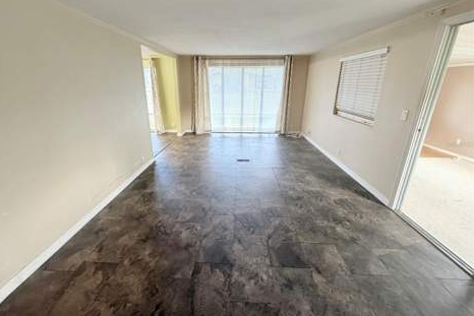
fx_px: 198
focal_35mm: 15
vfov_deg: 77.2
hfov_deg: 100.4
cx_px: 231
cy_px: 144
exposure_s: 1/60
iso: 400
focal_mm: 2.22
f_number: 2.2
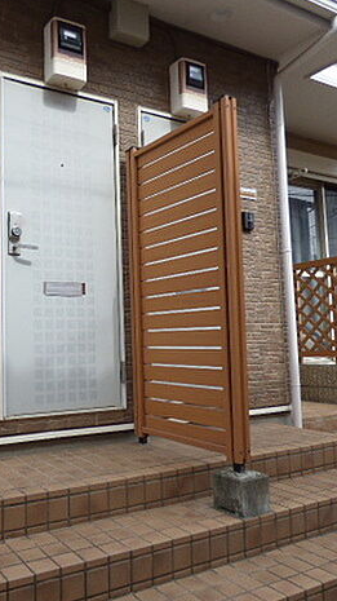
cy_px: 301
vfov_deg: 64.3
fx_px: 477
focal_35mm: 30
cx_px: 71
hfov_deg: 37.6
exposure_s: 1/800
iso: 100
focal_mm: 3.58
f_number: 2.8
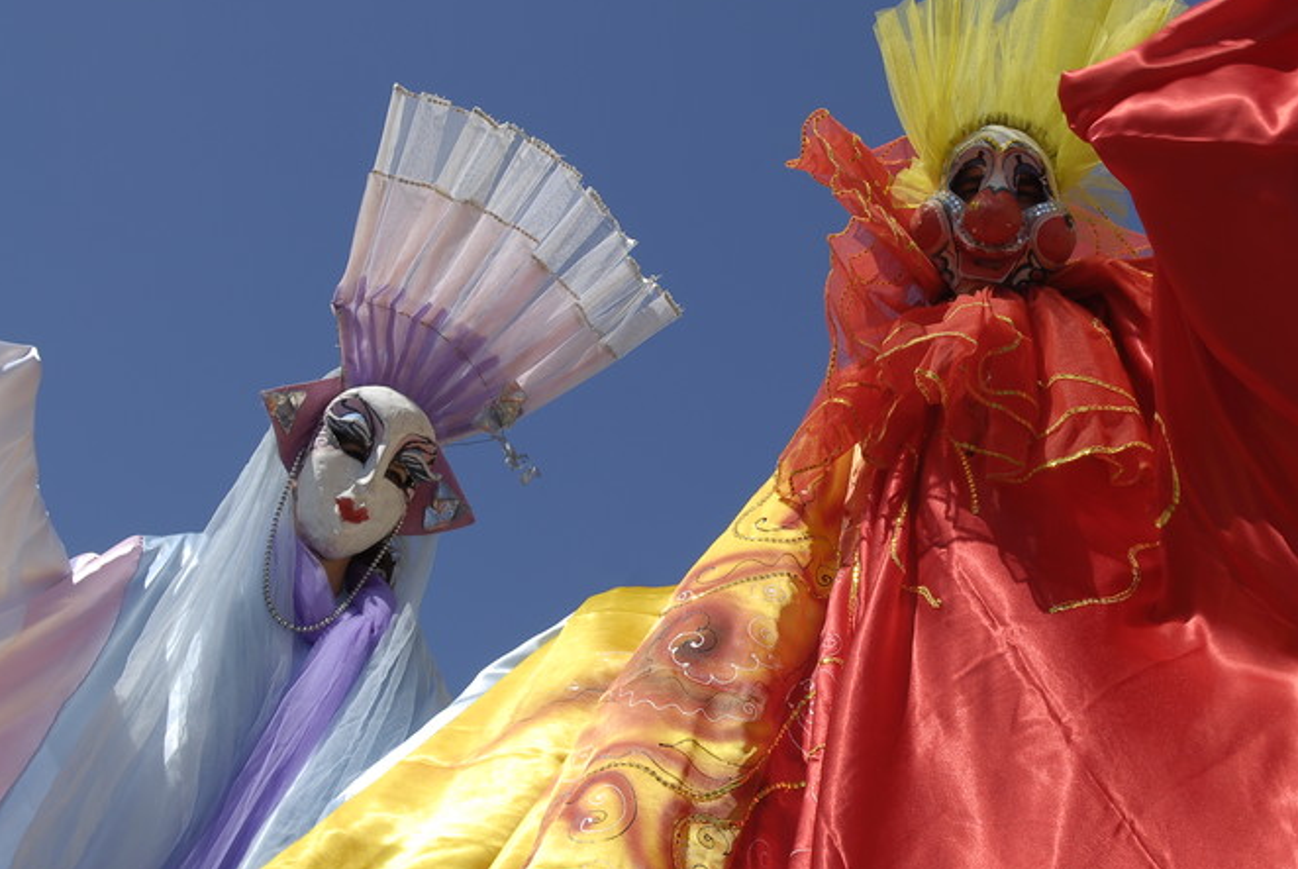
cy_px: 373
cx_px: 833
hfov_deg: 37.2
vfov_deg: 25.6
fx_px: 1913
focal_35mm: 53
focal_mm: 26
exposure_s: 1/320
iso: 100
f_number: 9
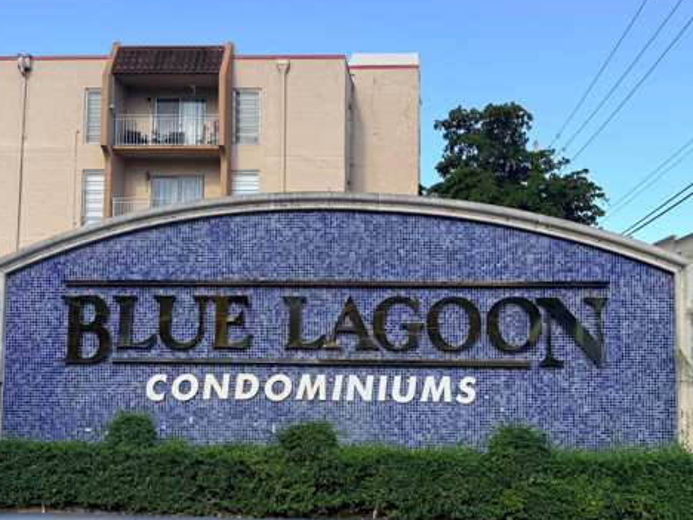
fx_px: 821
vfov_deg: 35.1
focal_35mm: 41
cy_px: 281
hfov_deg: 45.7
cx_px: 385
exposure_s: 1/2299
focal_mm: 6.76
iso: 80
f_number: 1.78
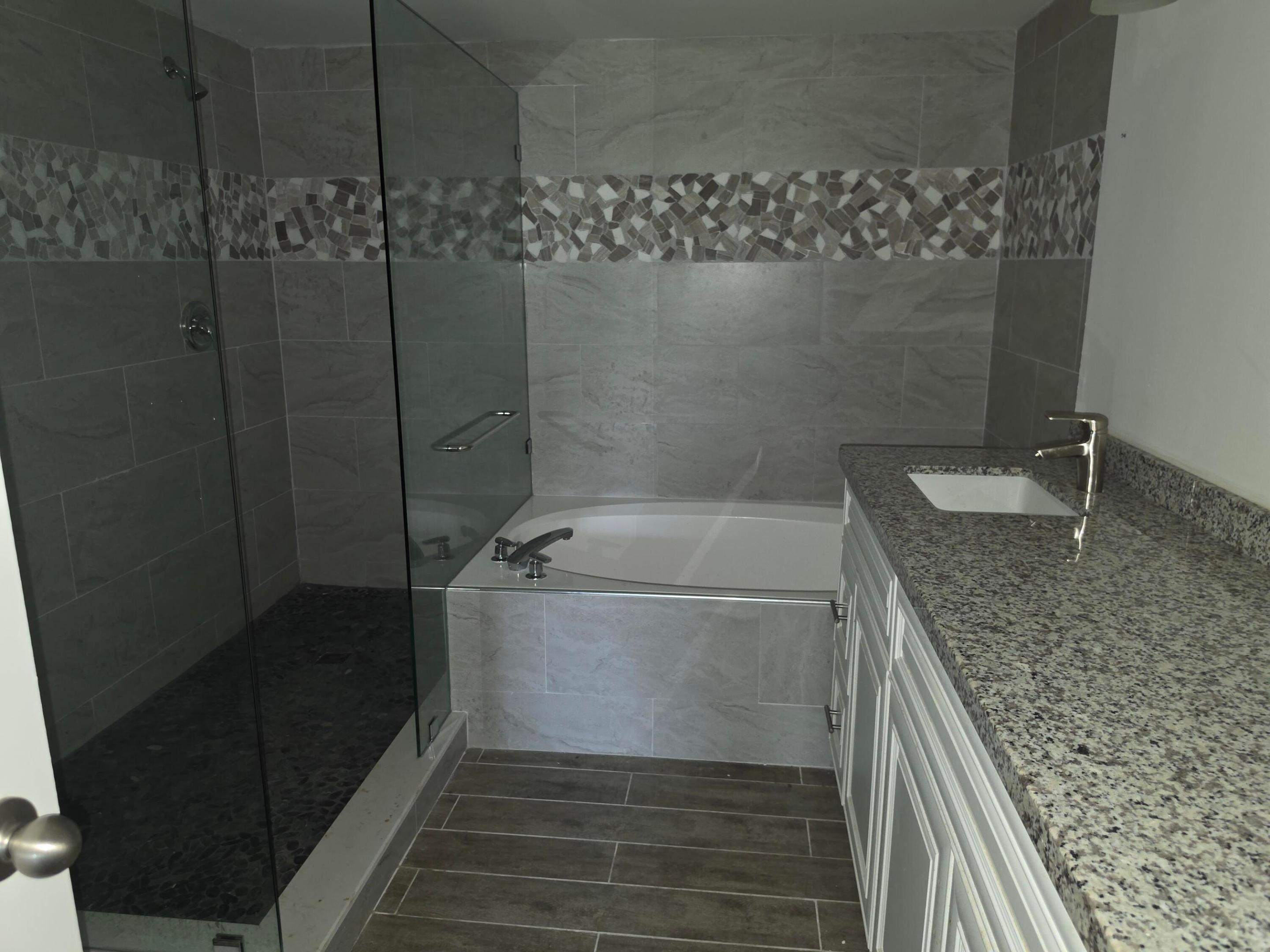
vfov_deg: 58.9
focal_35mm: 23
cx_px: 635
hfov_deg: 73.9
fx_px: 844
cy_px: 476
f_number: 1.4
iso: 80
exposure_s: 1/15.8
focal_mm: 6.5
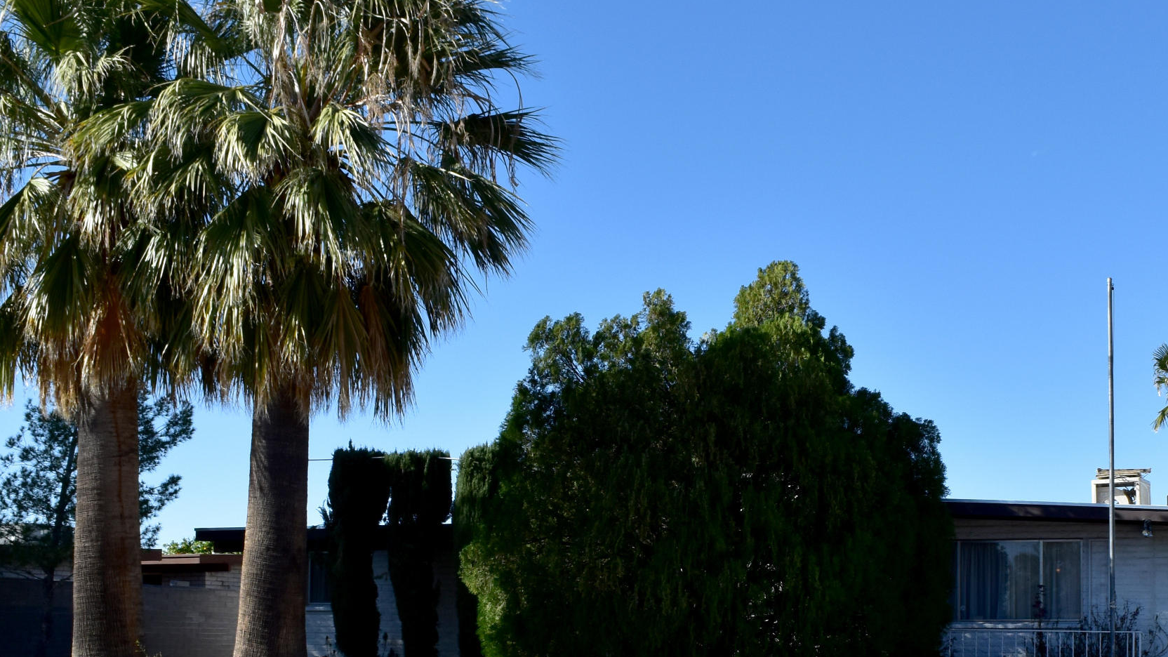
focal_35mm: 51
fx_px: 1580
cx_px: 749
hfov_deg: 40.2
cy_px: 599
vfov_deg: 22.9
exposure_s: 1/400
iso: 400
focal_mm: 18
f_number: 11
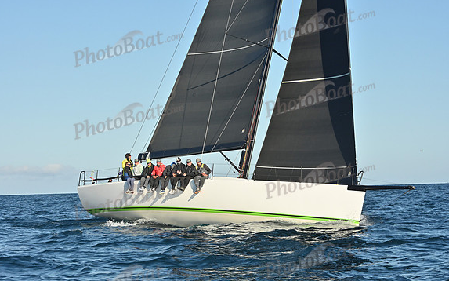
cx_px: 225
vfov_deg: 13.3
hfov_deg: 21.2
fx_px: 1199
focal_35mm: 98
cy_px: 149
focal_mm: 95
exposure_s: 1/1250
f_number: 13
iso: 800
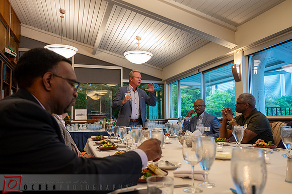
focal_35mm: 31
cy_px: 98
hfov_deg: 60.6
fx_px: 250
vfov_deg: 42.5
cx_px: 155
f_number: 4
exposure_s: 1/125
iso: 2000
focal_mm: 27.5
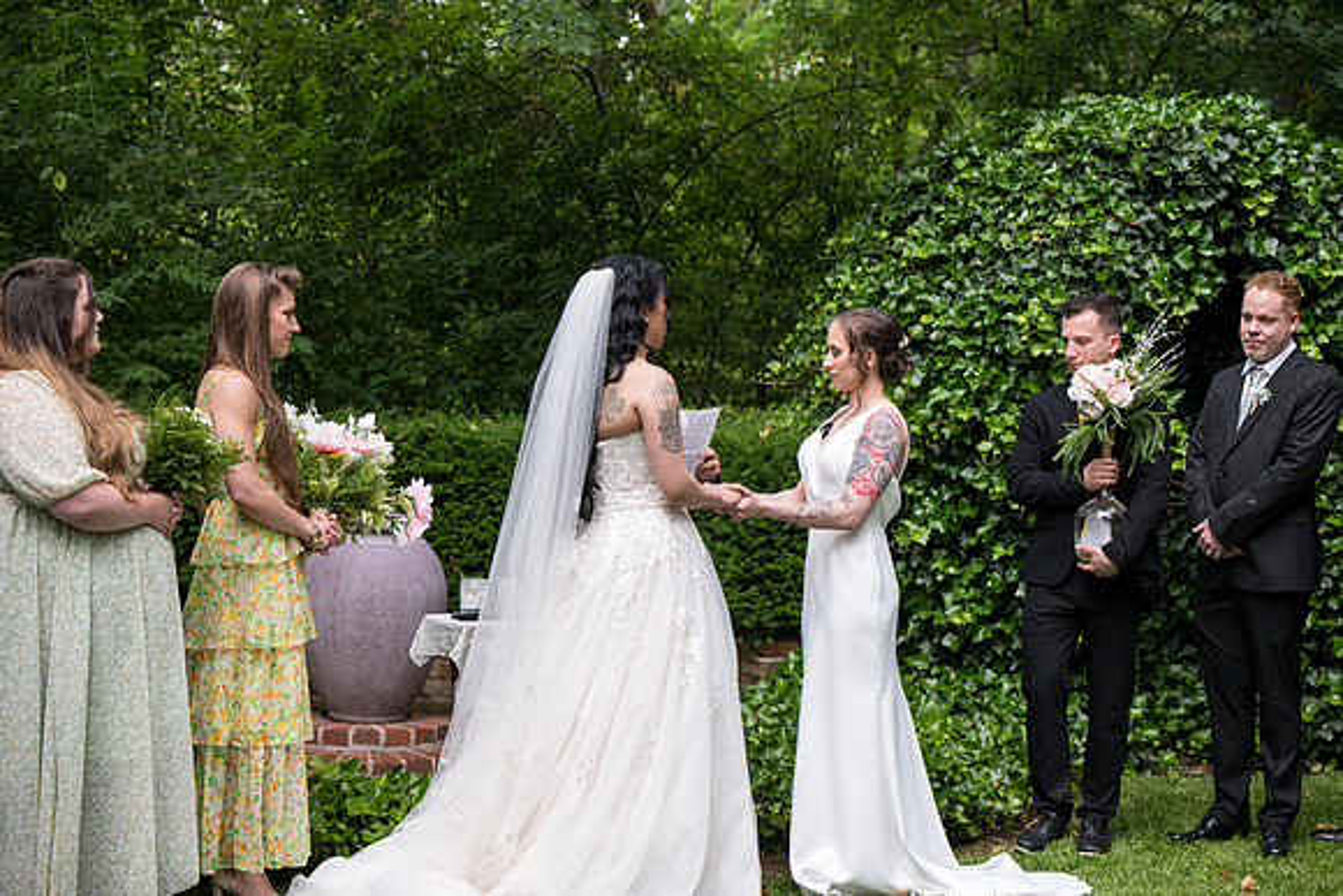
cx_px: 672
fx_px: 2612
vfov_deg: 19.5
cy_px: 448
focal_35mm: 70
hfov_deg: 28.8
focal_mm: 70
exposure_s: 1/400
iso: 500
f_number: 4
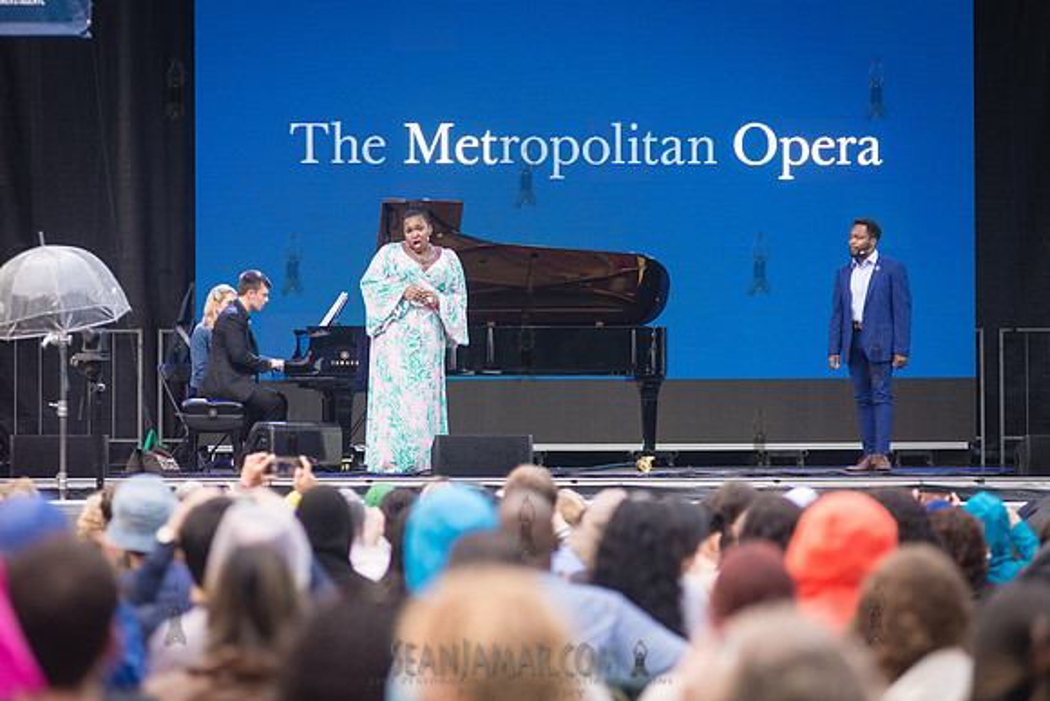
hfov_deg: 11.7
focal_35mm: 176
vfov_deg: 7.8
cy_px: 350
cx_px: 525
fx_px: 5135
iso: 1600
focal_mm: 170
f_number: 4
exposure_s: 1/400
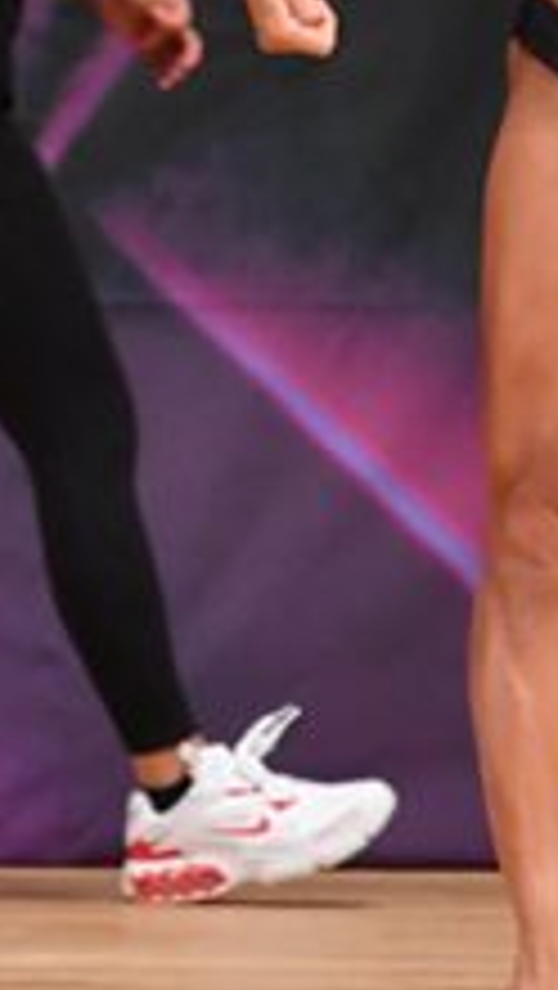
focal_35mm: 1051
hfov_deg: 1.2
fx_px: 27603
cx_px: -601
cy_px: 27
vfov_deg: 2.1
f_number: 5.6
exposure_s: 1/400
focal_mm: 190
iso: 5000
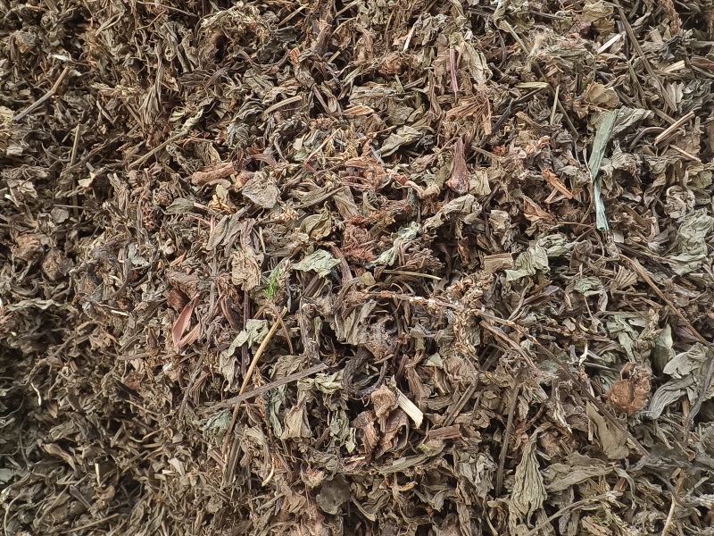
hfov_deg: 69.4
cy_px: 268
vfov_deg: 54.9
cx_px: 357
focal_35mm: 25
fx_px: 516
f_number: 2
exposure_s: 1/50
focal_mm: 2.32
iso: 570
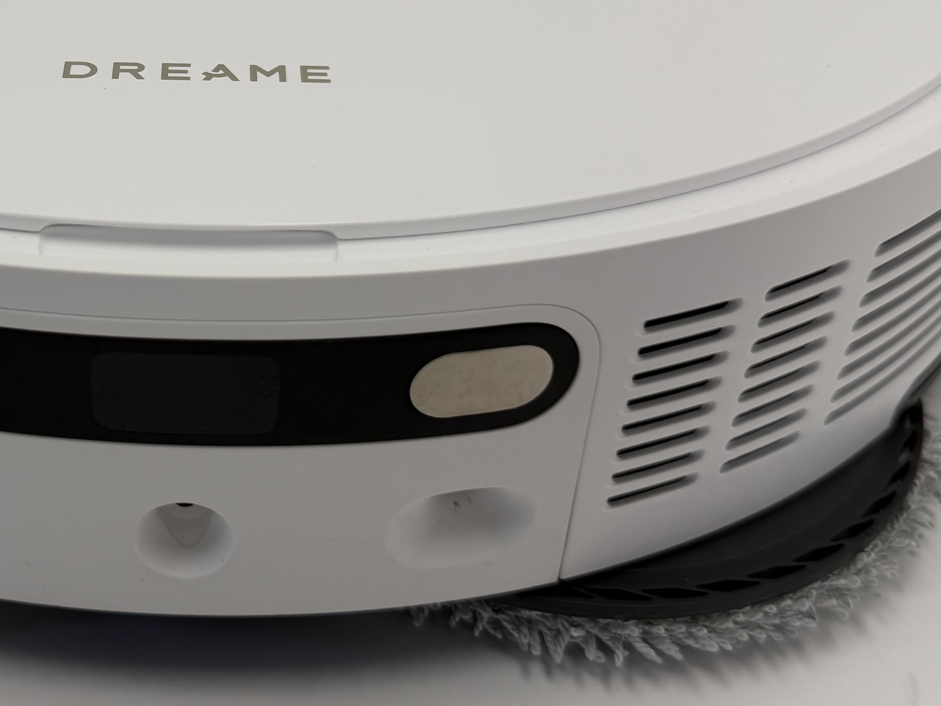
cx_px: 174
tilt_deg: -33.0
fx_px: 1441
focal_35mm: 53
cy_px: 210
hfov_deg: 34.9
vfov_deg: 27.3
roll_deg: +0.0
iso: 80
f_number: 1.78
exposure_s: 1/539
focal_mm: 6.76
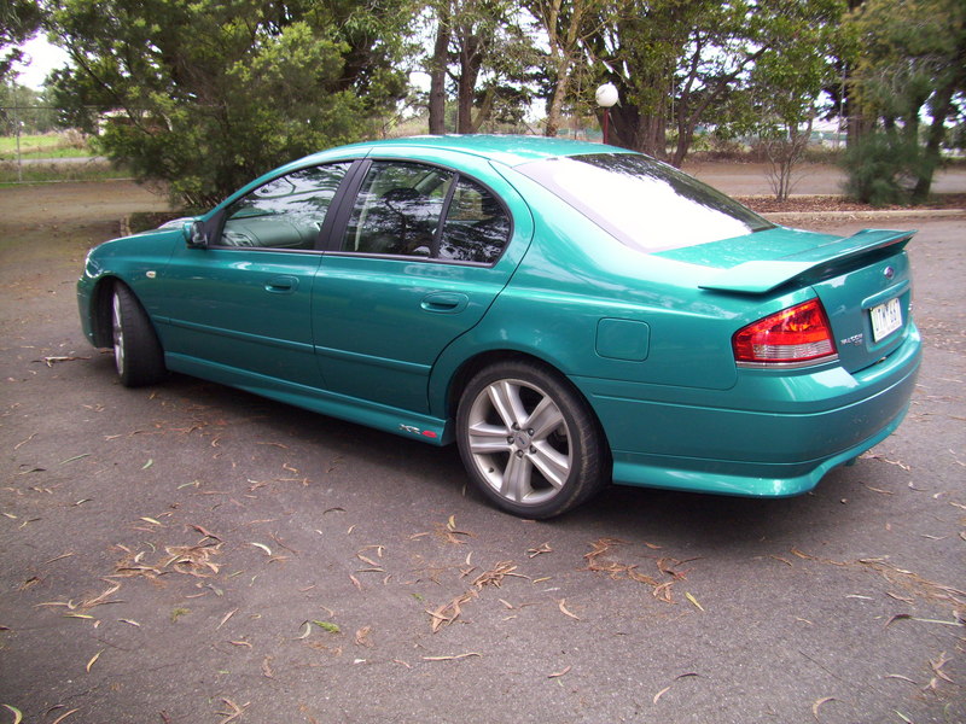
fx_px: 893
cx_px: 483
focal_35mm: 32
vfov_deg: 44.2
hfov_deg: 56.8
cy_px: 362
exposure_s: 1/40
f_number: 2.9
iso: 80
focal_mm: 5.7
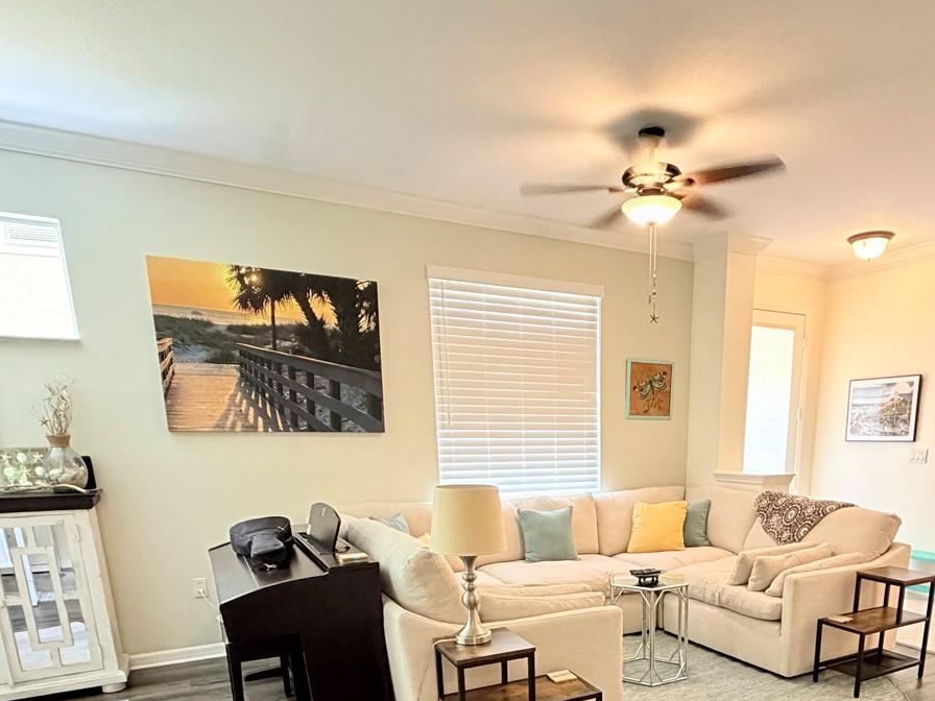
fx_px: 675
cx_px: 592
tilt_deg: -14.4
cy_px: 602
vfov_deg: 50.1
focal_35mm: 25
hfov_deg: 68.2
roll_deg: -0.2
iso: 800
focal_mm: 2.22
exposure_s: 1/60
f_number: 2.2
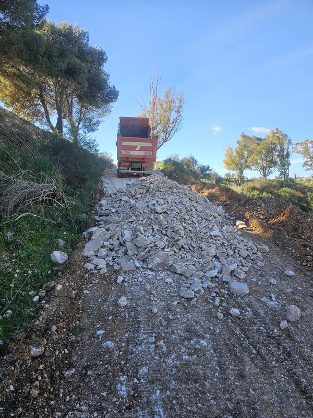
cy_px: 209
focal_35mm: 23
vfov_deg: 73.9
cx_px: 156
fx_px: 277
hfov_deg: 58.9
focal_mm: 6.3
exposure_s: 1/243
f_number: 1.7
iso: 10
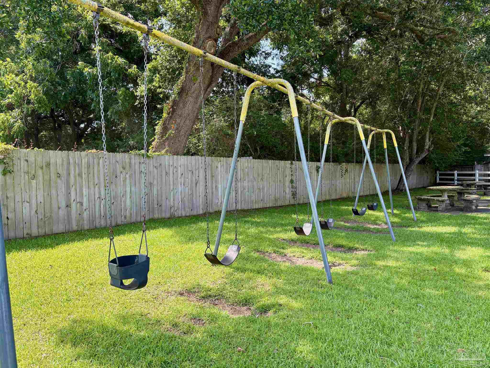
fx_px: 368
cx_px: 245
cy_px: 184
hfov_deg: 67.3
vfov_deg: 53.1
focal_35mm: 26
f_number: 1.6
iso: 50
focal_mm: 5.96
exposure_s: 1/399
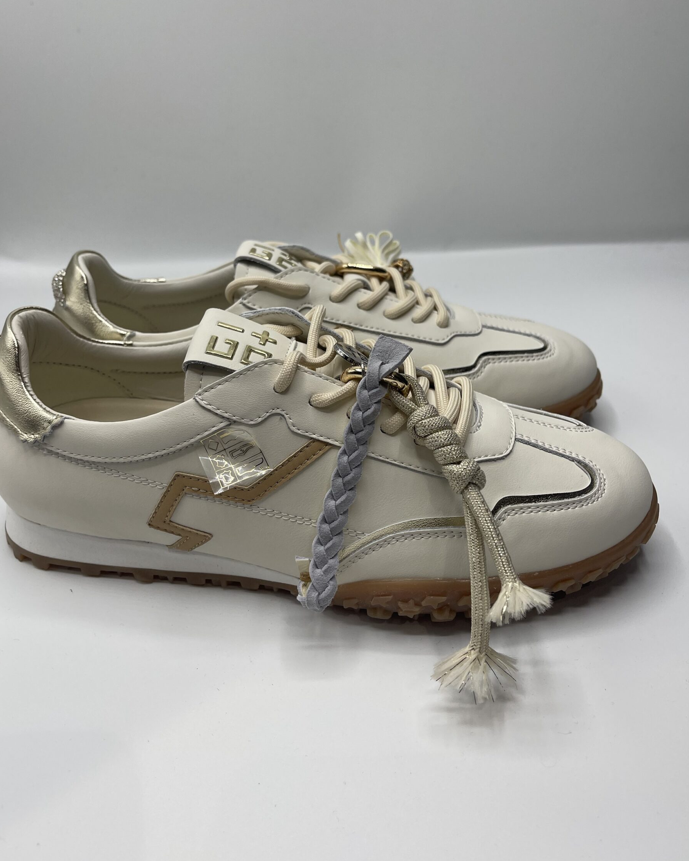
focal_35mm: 28
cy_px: 406
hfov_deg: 51.5
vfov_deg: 62.2
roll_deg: +3.0
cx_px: 354
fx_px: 714
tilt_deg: -31.2
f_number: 1.6
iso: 32
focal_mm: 5.1
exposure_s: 1/1175
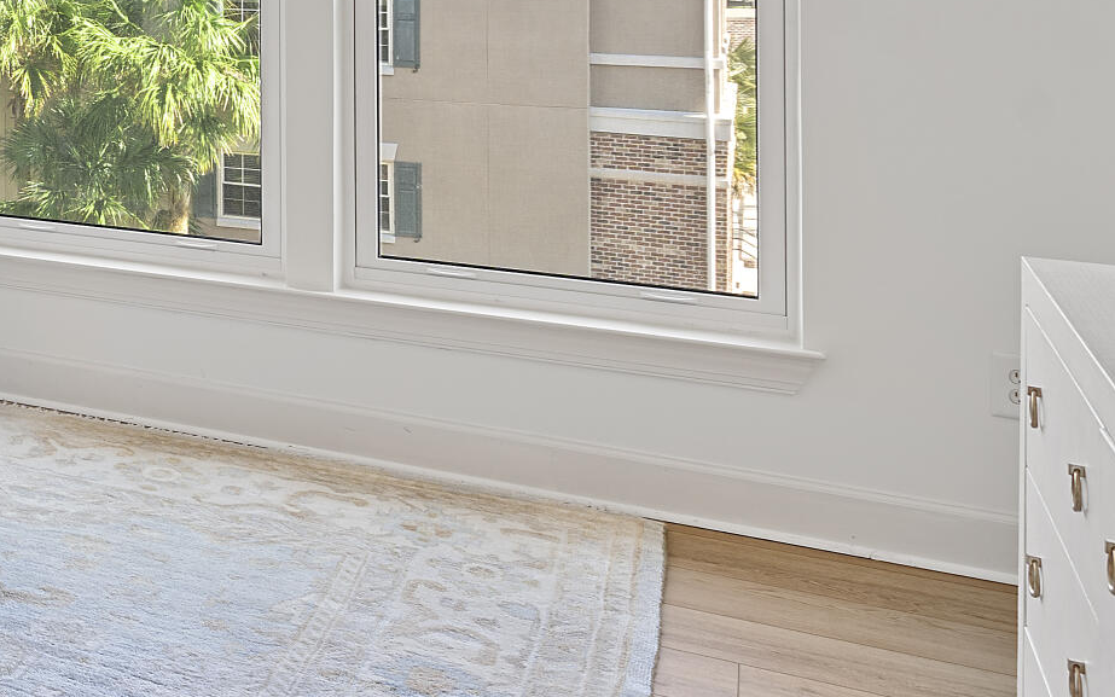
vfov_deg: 22.8
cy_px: -95
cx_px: -529
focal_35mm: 53
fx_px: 1611
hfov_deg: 27.4
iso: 100
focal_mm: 16
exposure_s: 1/2.5
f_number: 7.1
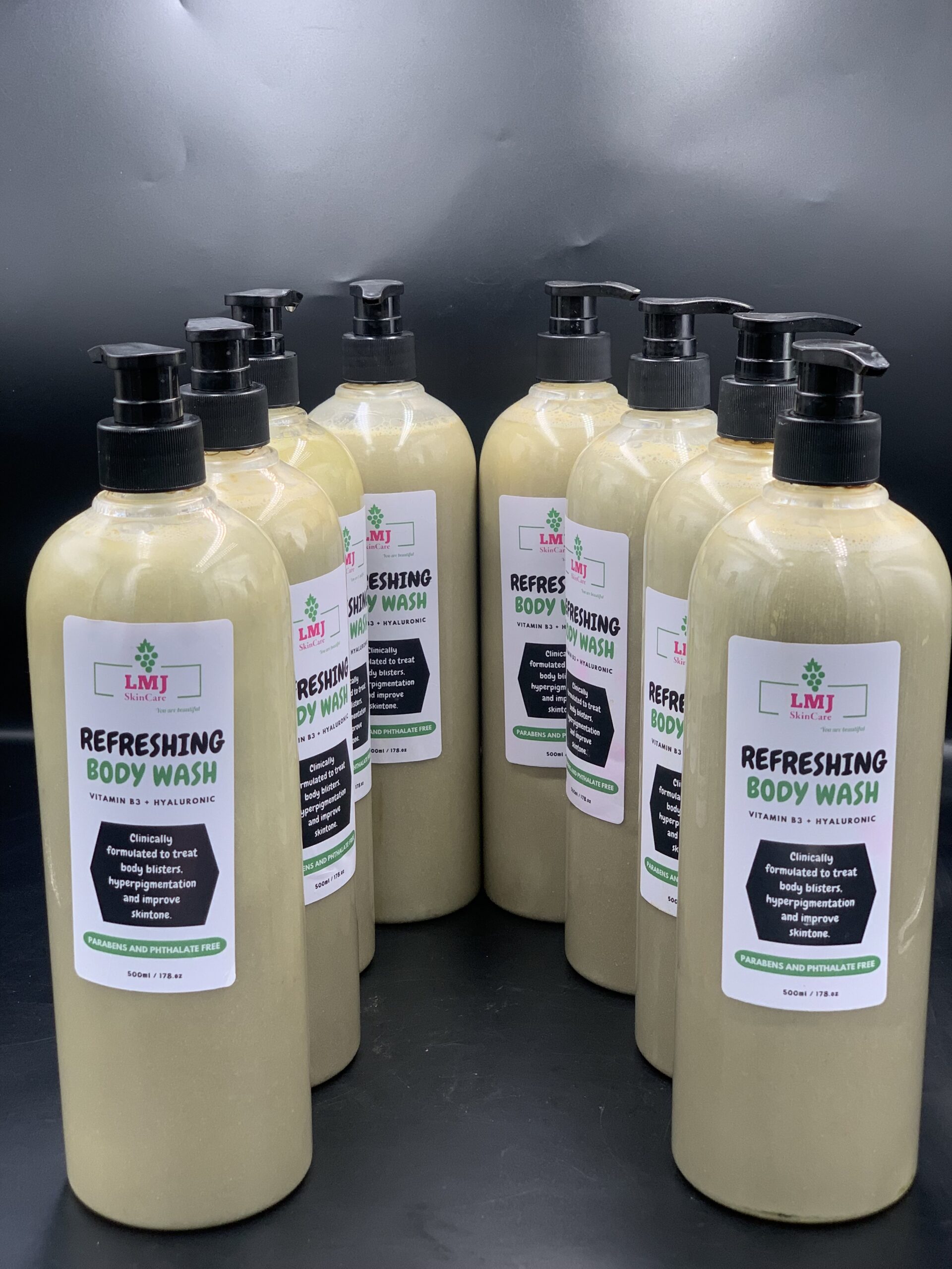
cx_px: 476
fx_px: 1907
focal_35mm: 52
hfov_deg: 28.0
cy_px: 634
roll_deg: +0.1
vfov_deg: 36.8
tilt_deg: -14.9
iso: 50
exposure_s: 1/91
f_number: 2.4
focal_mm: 6
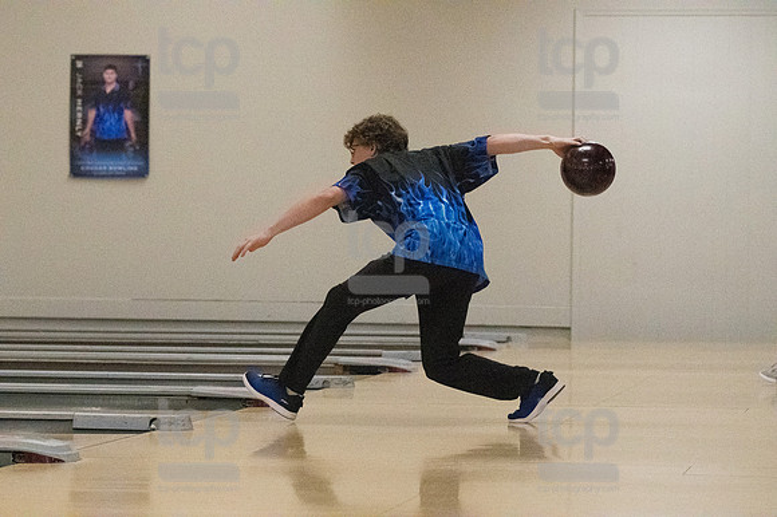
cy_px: 258
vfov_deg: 9.7
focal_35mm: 142
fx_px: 3063
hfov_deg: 14.5
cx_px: 388
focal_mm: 95
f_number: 4
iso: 10000
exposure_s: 1/1250
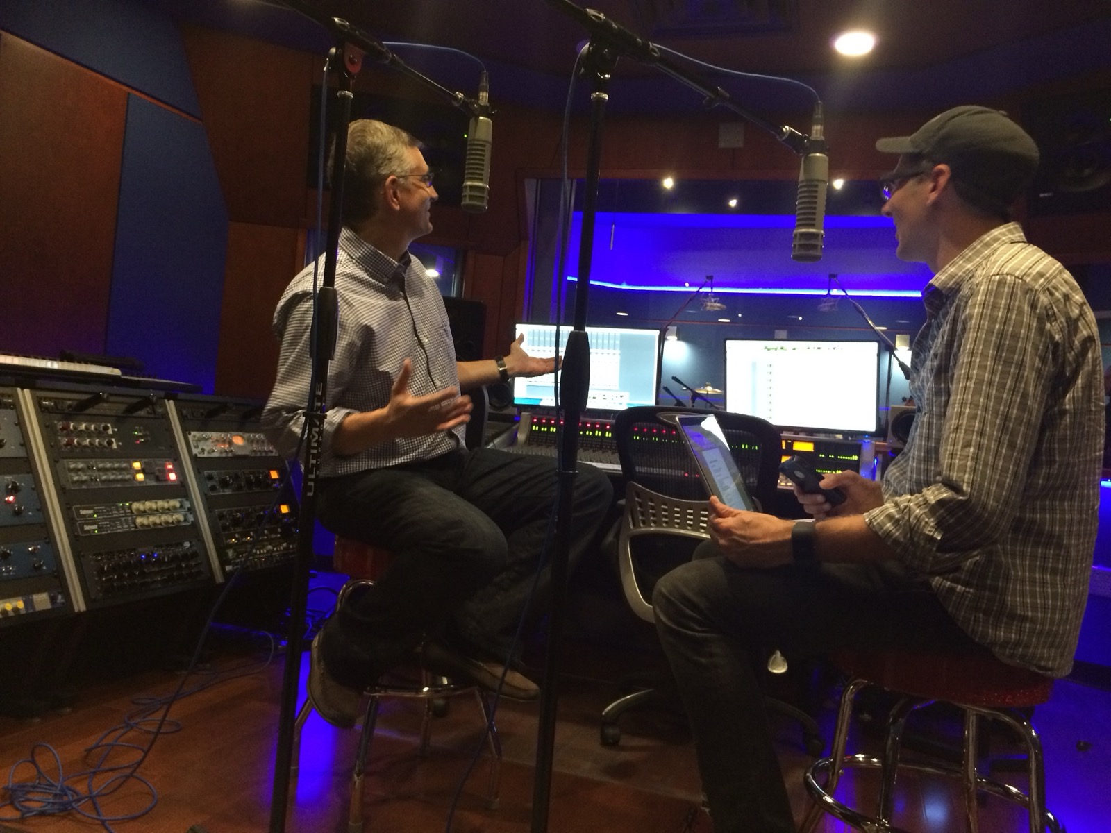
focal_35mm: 29
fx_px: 931
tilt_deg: +1.1
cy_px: 416
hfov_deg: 61.7
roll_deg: -4.0
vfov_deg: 48.2
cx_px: 556
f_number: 2.2
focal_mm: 4.15
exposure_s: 1/15
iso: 320
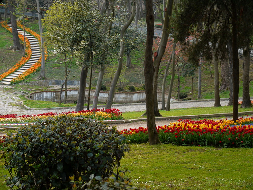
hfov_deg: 21.8
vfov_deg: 16.4
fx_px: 658
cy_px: 95
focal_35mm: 90
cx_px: 126
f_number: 5.6
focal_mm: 45
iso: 100
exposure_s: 1/20
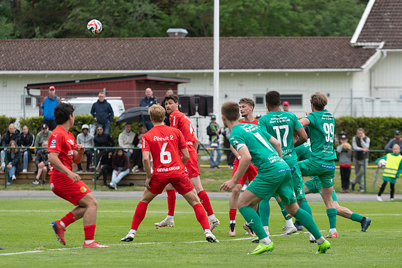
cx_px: 201
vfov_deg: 5.6
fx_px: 2765
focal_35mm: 248
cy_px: 134
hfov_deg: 8.3
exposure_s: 1/1250
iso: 640
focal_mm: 160
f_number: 4
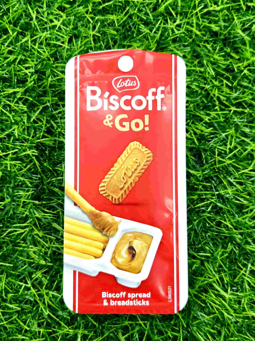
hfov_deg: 58.9
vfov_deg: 73.9
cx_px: 128
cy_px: 170
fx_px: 226
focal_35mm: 23
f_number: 1.8
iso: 160
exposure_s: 1/101
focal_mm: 5.4
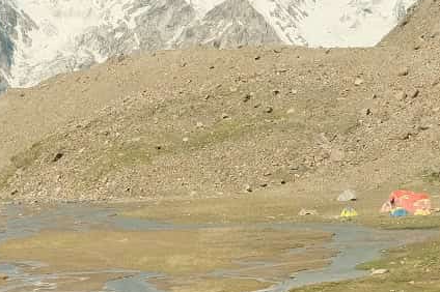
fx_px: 2406
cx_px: 16
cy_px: 50
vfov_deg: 6.9
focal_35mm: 197
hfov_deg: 10.4
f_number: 9
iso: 640
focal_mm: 31.5
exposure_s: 1/800
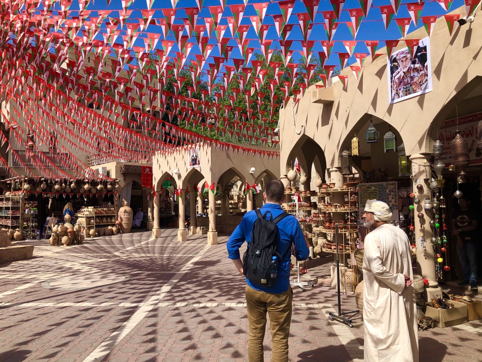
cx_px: 241
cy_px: 181
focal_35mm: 28
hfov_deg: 63.4
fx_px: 390
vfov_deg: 49.7
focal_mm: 3.99
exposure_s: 1/1779
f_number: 1.8
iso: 20
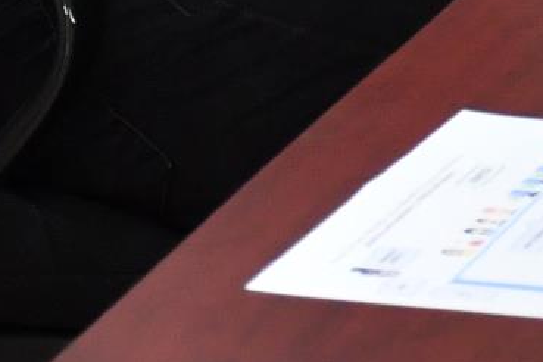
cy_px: -690
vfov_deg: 2.9
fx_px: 7164
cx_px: 1099
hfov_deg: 4.3
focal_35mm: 475
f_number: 5.6
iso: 1000
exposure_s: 1/100
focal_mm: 42
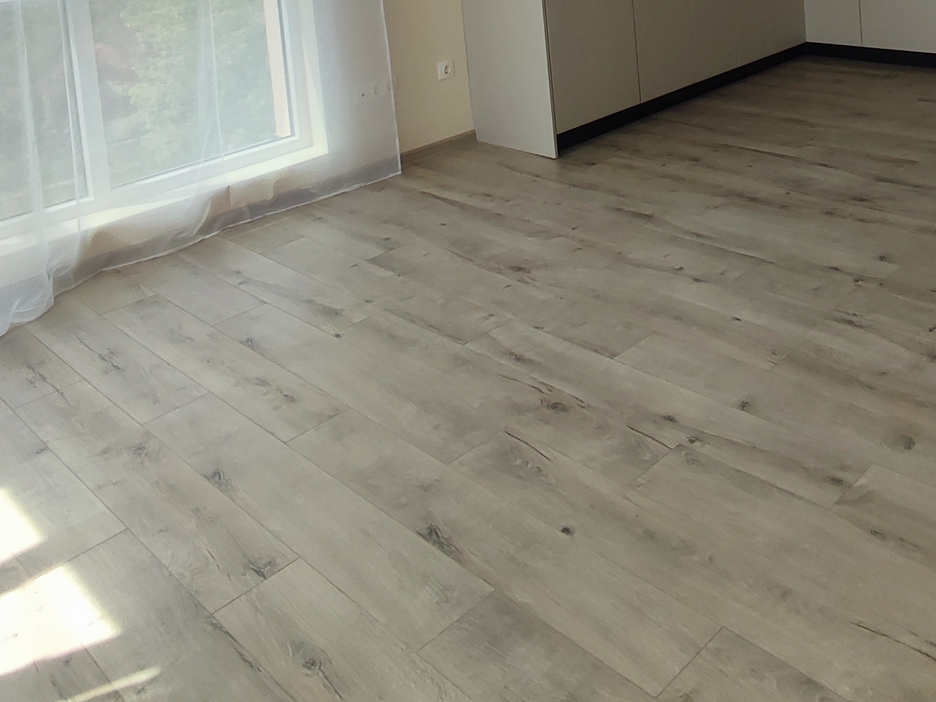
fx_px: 1000
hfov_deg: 49.6
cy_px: -61
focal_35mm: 37
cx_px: 588
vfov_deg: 33.8
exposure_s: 1/520
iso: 50
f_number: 2.2
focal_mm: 1.65
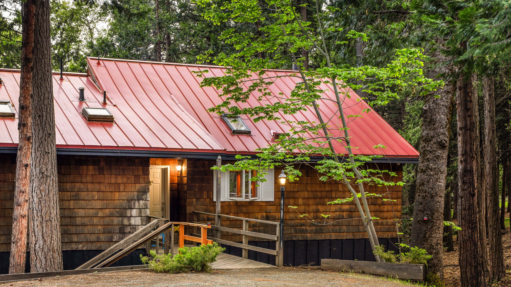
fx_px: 718
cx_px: 183
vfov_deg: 22.6
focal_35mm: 53
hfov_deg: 38.8
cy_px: 136
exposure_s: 1/3
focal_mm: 29
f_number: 7.1
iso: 320
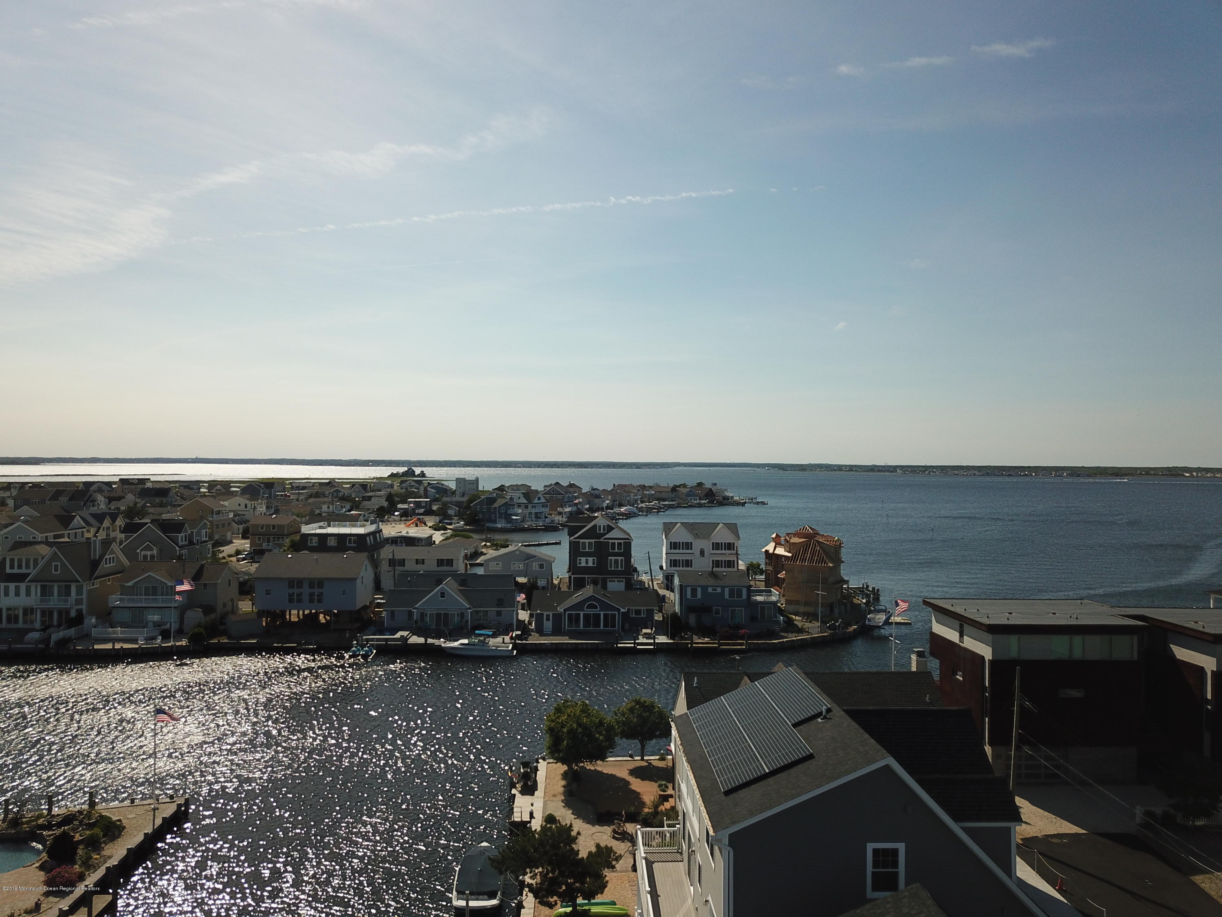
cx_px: 611
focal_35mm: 26
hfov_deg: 67.3
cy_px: 458
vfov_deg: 53.1
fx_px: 918
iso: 100
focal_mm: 4.73
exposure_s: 1/3322
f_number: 2.2
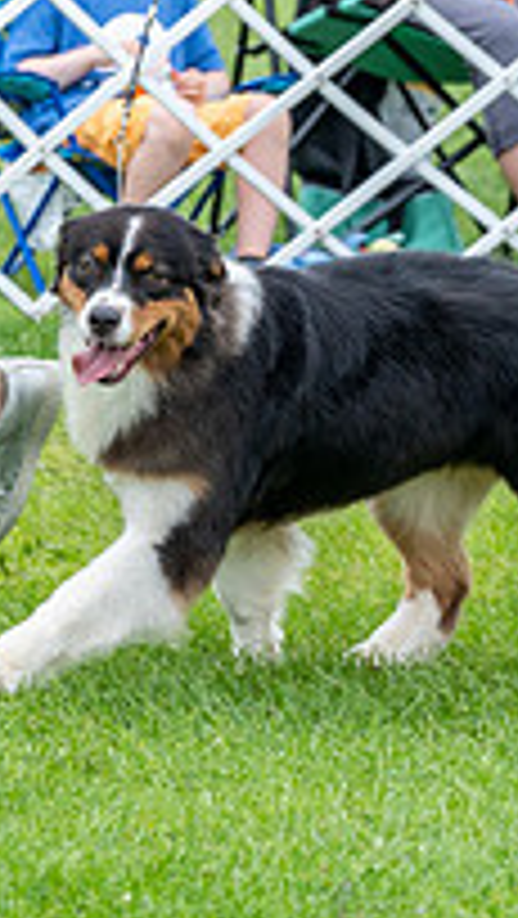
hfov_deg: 2.4
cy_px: 99
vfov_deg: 4.2
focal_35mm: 510
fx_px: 12433
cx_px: 304
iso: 400
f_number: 5
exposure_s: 1/800
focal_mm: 147
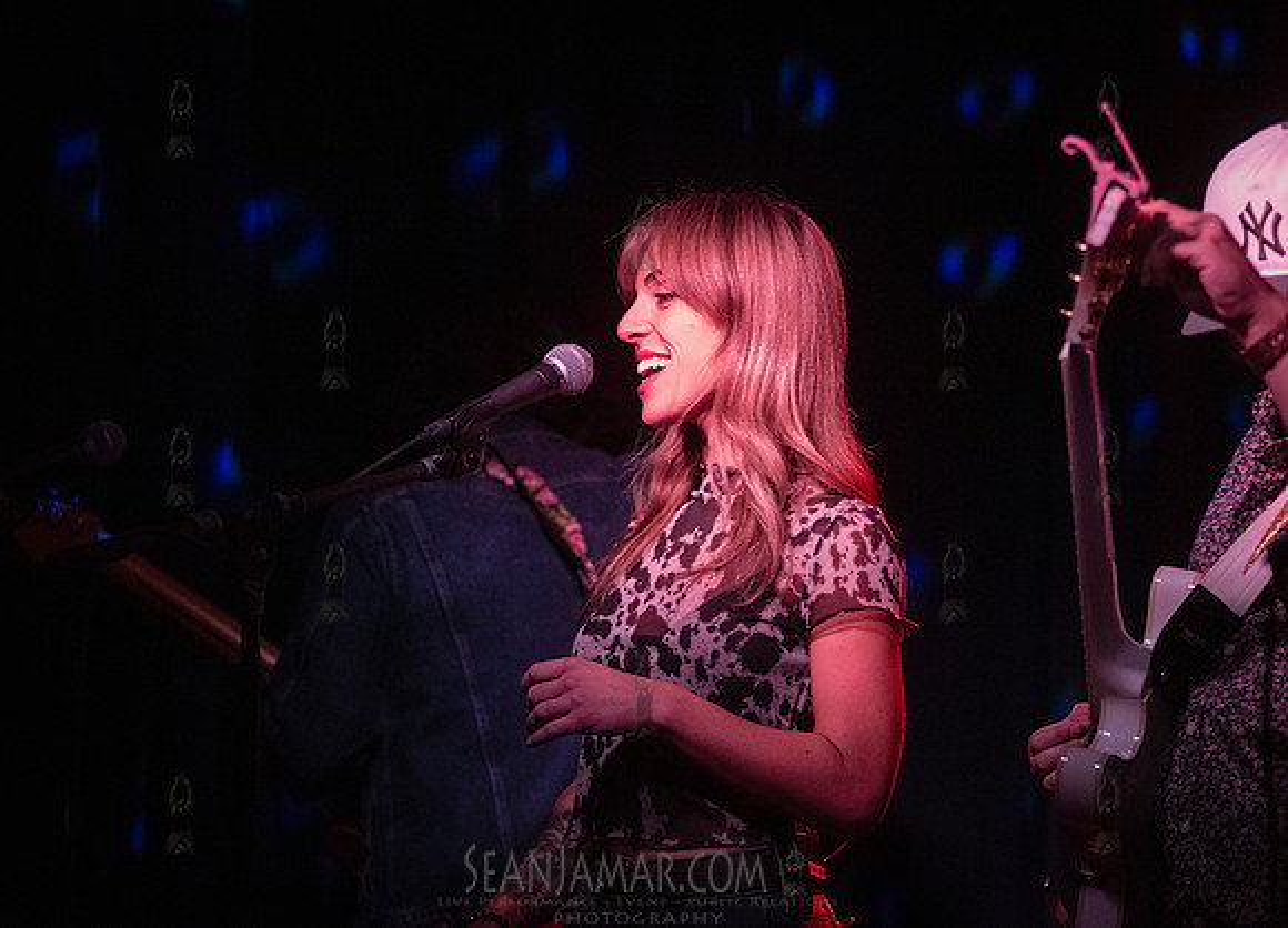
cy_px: 450
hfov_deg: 13.2
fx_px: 5569
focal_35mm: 152
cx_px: 625
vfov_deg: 9.5
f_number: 2.8
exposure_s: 1/250
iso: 8000
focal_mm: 125
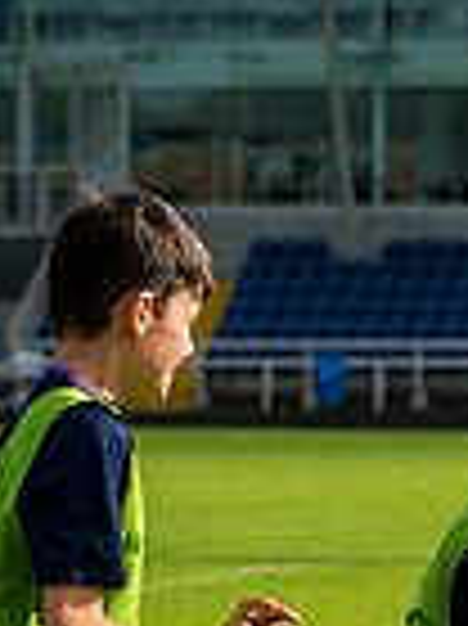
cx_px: 869
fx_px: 8540
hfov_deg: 3.1
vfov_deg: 4.2
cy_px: 641
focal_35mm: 473
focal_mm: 82
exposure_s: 1/1250
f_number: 4
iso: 250
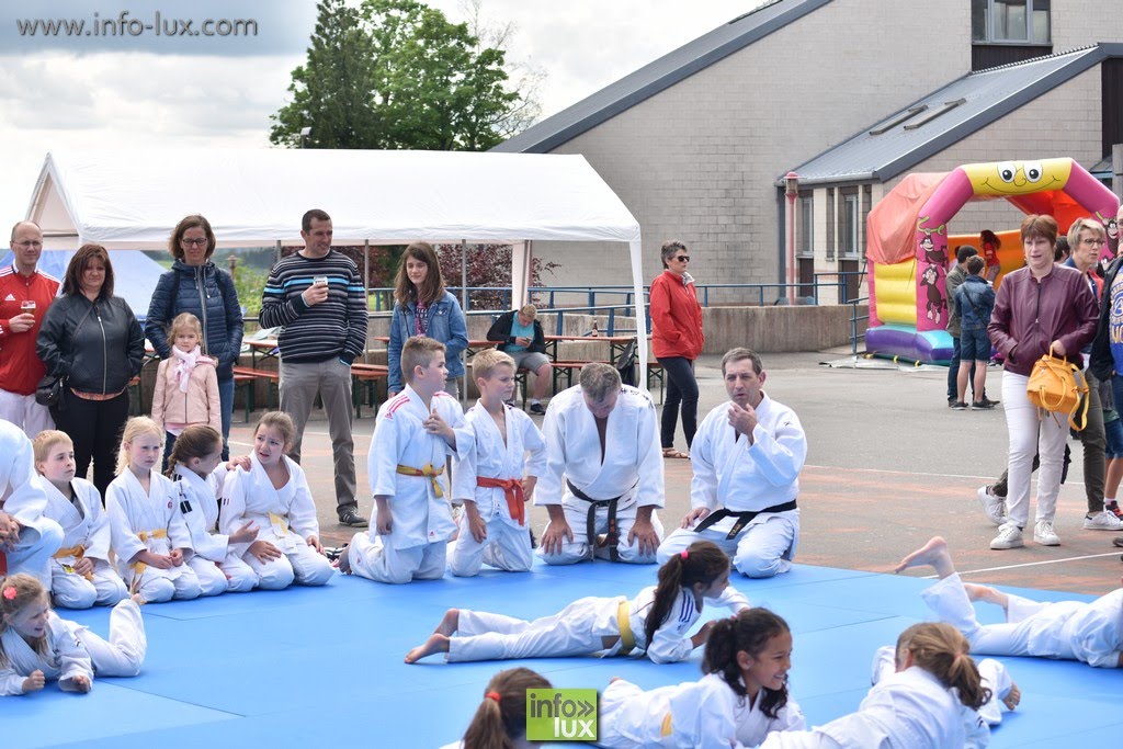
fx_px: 2340
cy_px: 374
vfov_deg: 18.2
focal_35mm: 75
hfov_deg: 27.0
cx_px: 562
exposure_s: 1/500
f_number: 4
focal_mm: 50
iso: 100
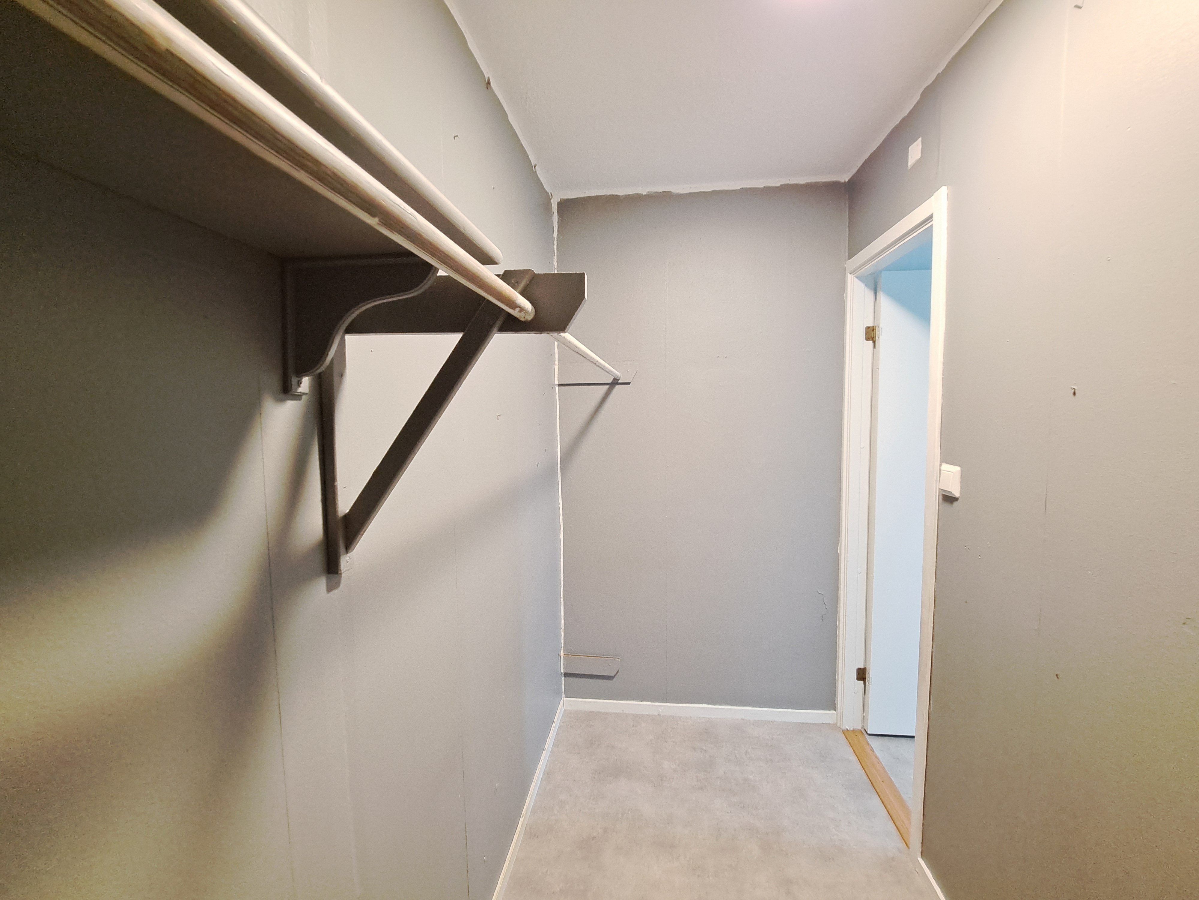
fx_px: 450
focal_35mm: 13
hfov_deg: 106.2
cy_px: 450
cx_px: 600
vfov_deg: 89.9
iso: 320
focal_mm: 1.74
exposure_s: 1/25
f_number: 2.2
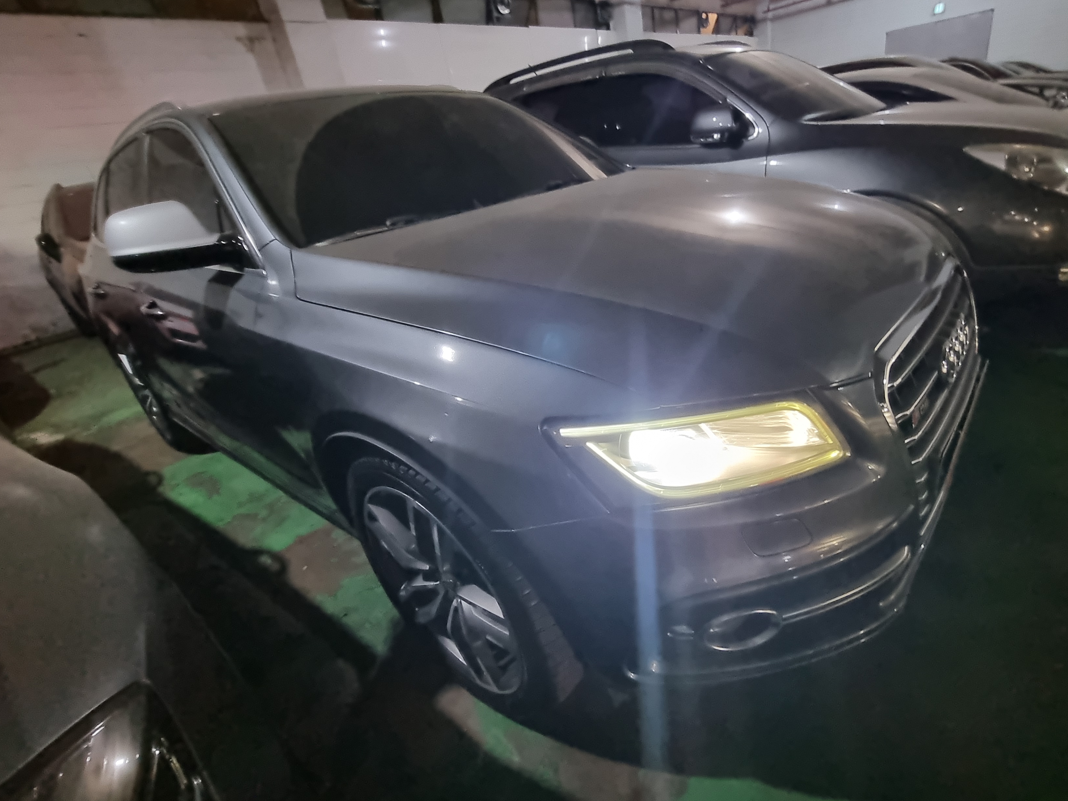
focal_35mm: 16
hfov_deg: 94.1
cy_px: 393
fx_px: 494
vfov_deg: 78.1
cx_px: 597
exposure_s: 1/25
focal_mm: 2.2
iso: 1000
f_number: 2.2
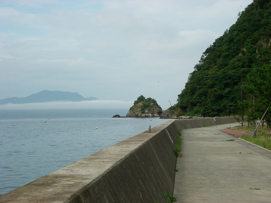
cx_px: 136
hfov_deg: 30.7
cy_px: 102
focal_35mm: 63
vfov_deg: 23.3
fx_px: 493
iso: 64
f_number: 7.4
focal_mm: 10.5
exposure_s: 1/160
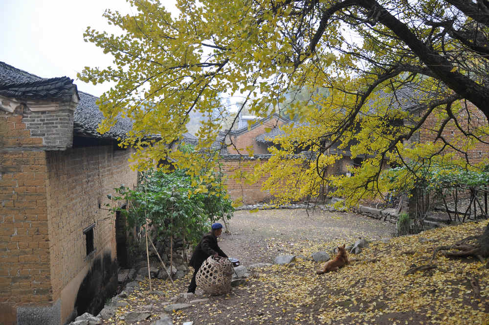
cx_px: 244
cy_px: 162
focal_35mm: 27
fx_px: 366
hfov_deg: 67.4
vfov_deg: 47.8
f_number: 3.5
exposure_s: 1/200
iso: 200
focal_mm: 18
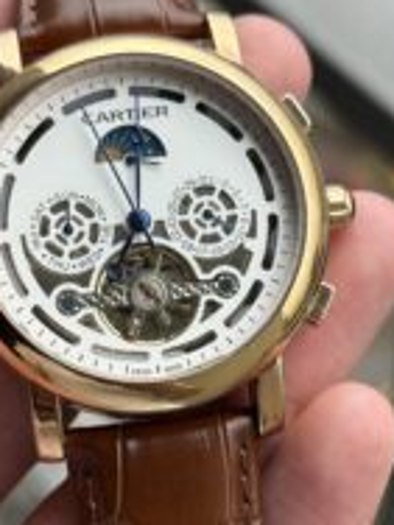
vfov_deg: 19.2
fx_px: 1548
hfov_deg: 14.5
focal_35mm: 102
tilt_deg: -58.1
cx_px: 168
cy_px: 324
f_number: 1.78
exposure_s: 1/719
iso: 64
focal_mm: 6.86
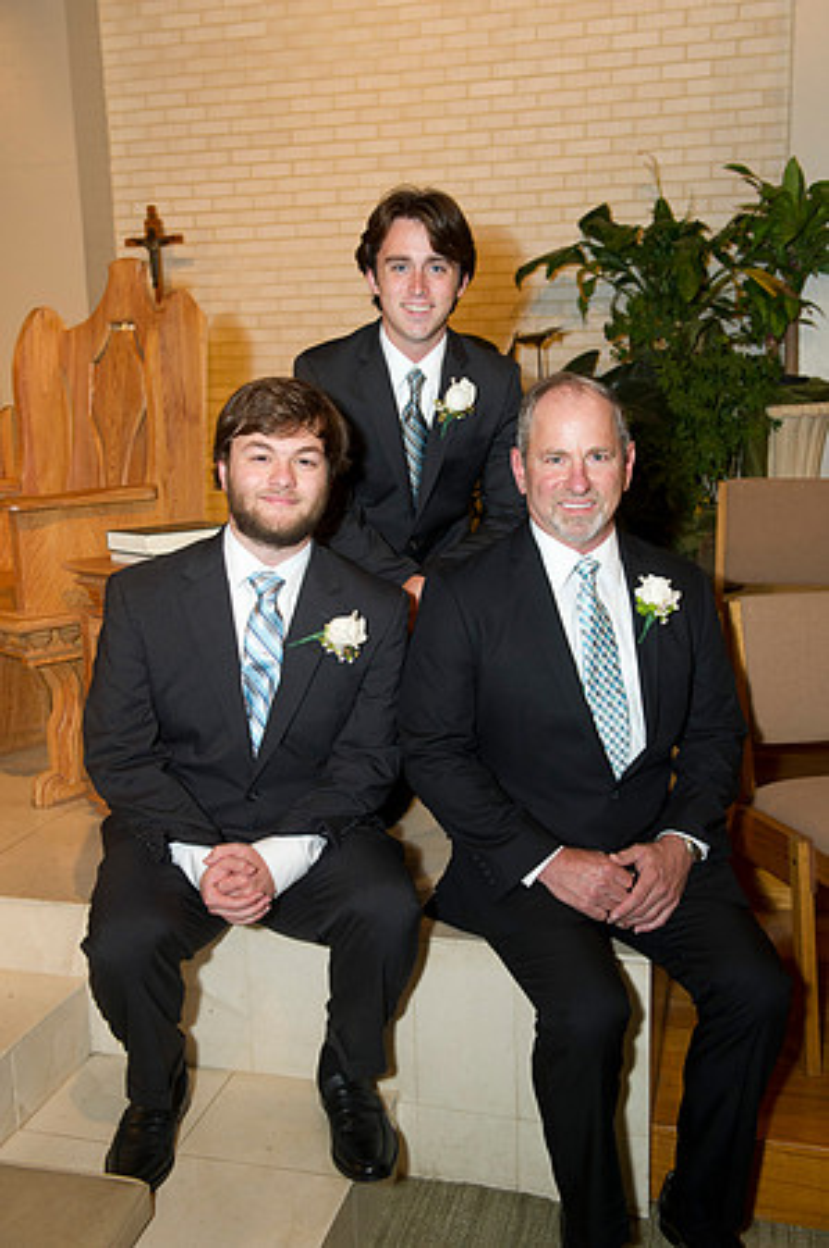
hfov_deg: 37.8
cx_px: 414
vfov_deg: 54.5
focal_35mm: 35
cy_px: 624
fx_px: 1212
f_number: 5.6
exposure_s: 1/100
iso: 1600
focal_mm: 35
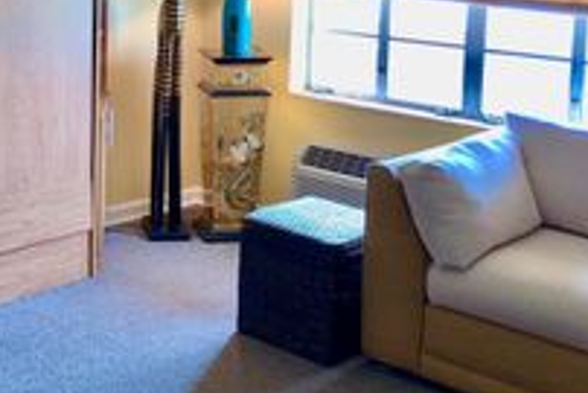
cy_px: 39
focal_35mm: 67
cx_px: 157
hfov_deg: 29.6
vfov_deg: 20.0
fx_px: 1095
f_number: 1.8
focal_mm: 4.25
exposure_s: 1/22
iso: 32
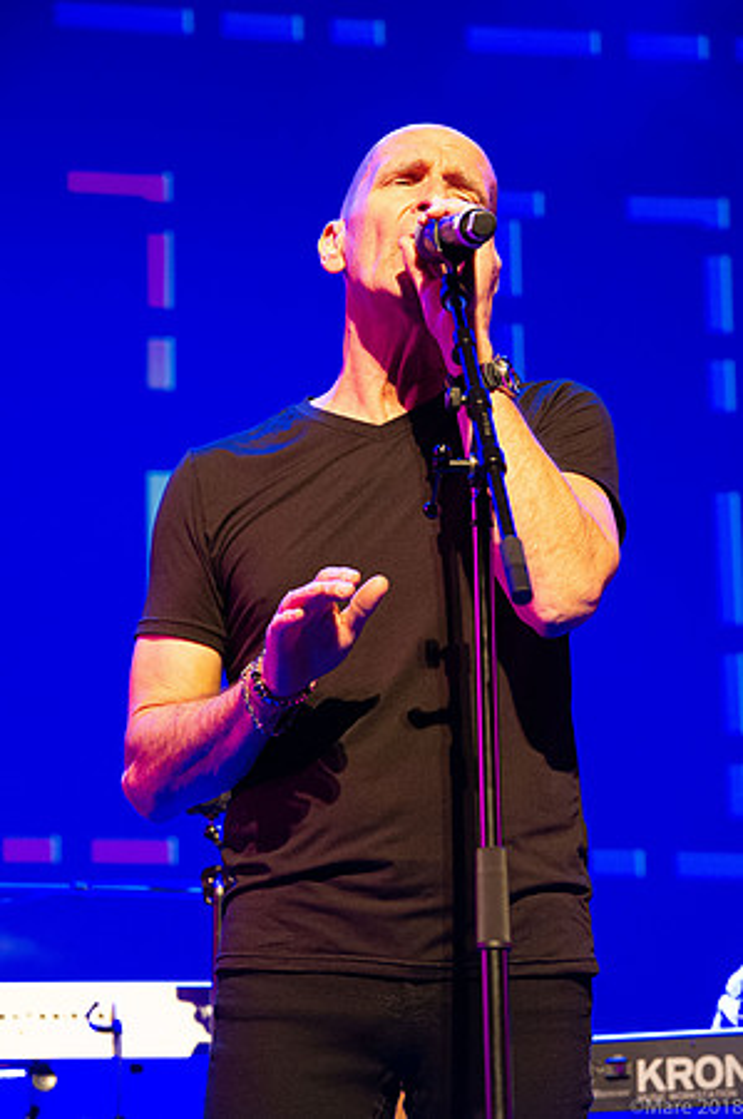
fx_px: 4499
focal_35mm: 145
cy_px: 560
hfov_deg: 9.4
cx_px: 372
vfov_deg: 14.2
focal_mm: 145
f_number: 7.1
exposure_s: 1/100
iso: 8000
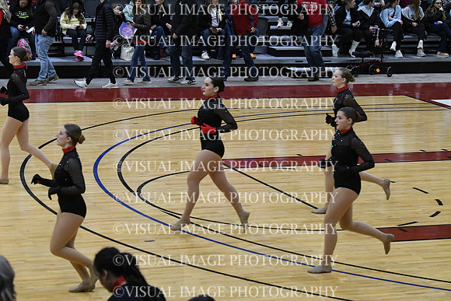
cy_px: 150
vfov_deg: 10.6
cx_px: 226
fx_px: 1616
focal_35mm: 129
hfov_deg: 15.9
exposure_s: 1/500
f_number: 4
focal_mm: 86
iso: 5000
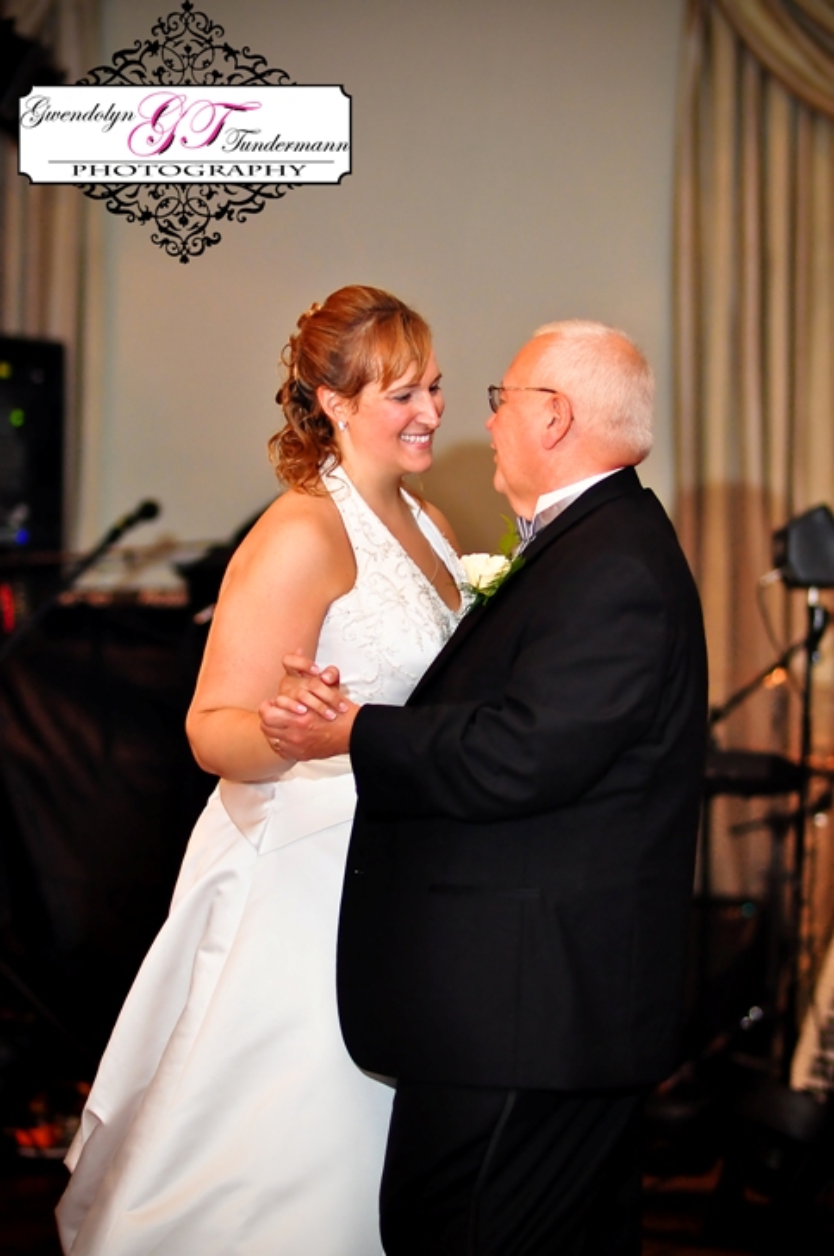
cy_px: 628
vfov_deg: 16.1
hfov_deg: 10.7
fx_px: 4443
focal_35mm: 128
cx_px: 417
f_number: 2
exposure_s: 1/160
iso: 1250
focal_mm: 85
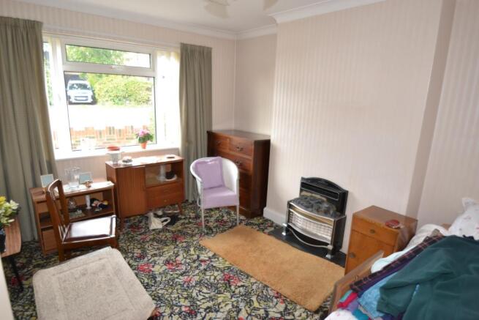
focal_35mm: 20
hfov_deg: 85.4
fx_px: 259
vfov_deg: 63.2
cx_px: 240
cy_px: 160
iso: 450
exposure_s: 1/60
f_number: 3.8
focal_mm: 13
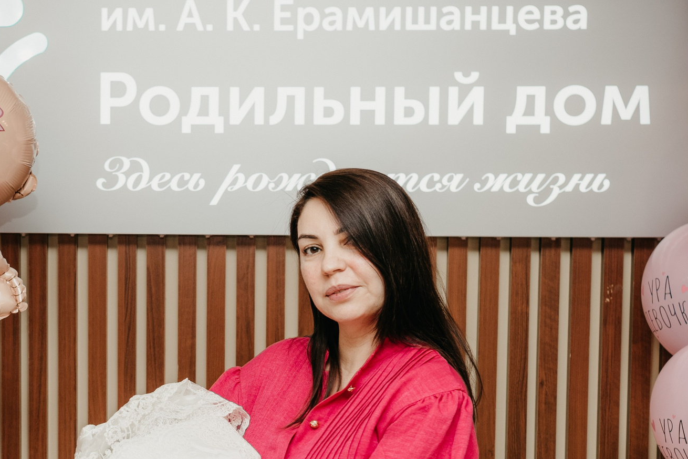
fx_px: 1586
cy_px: 326
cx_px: 149
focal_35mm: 83
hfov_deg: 24.1
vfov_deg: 16.4
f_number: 4
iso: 200
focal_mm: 42
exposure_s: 1/160
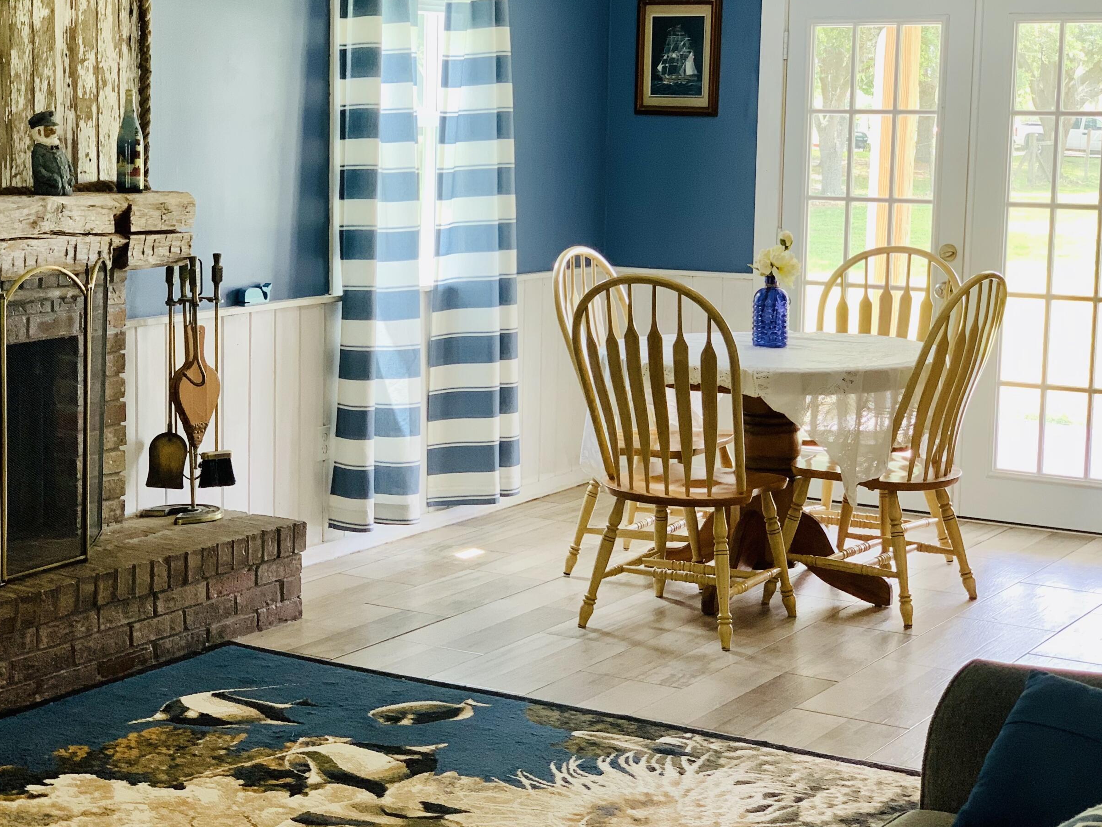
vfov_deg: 22.6
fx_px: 2069
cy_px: 396
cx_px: 464
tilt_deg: -8.4
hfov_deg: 29.8
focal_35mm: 65
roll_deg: -1.1
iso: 100
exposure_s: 1/60
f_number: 2.4
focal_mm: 6
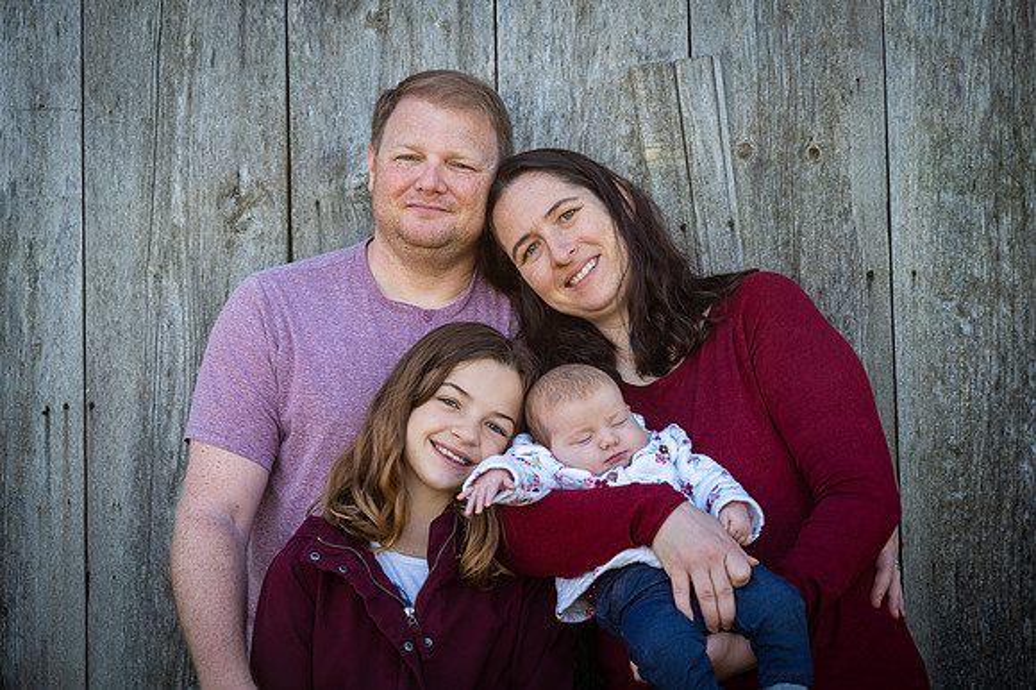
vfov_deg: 19.4
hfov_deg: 28.9
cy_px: 345
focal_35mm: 70
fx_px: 2013
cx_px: 518
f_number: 3.5
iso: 100
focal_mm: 70
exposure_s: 1/200
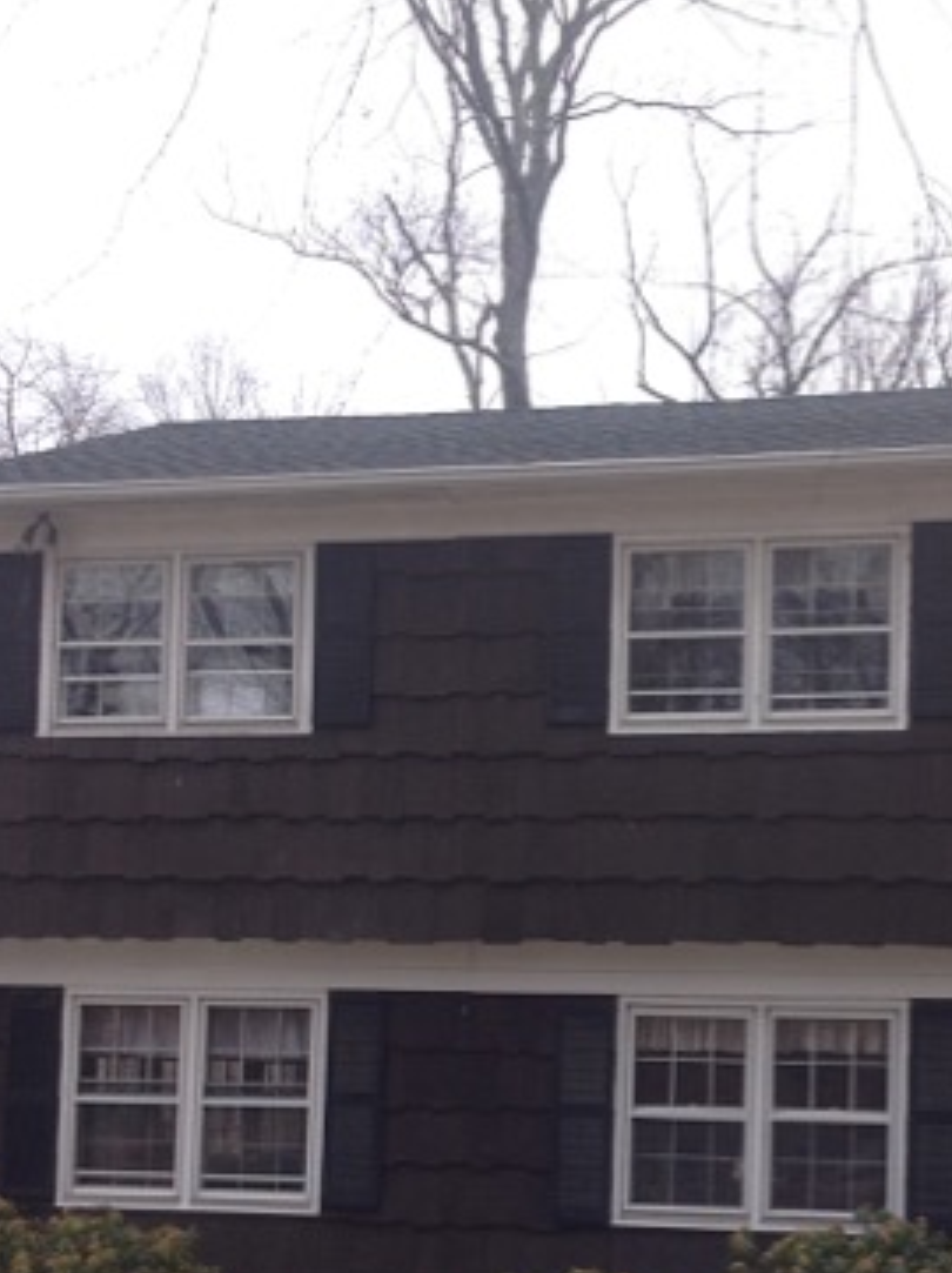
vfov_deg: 30.6
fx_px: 2278
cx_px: 797
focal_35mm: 62
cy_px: 984
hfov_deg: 23.2
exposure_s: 1/549
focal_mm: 4.28
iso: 80
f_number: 2.4
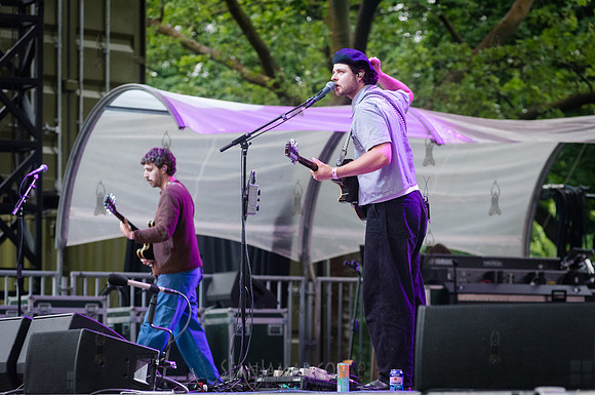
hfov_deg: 13.6
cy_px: 222
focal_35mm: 151
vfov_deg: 9.0
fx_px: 2500
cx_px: 262
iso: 3200
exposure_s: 1/400
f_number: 4.5
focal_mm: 135
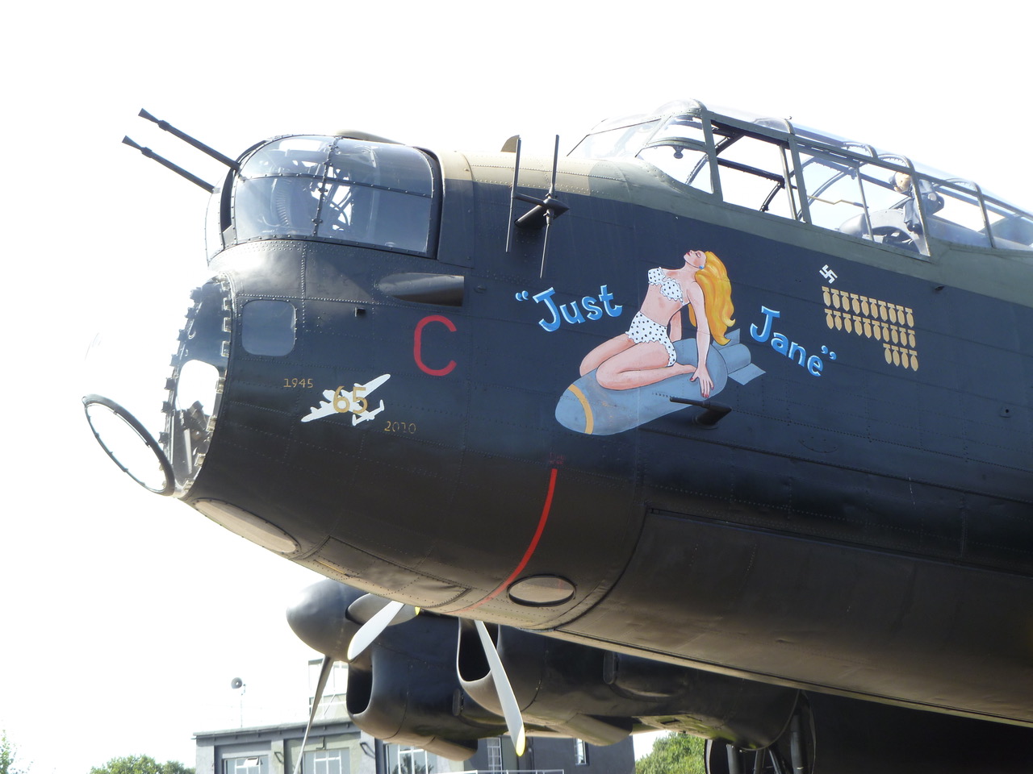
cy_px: 387
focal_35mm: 54
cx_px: 516
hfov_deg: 35.5
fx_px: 1611
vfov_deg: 27.0
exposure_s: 1/125
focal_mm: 9.6
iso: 80
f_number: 4
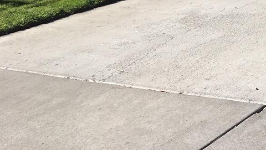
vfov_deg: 10.6
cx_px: 450
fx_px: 769
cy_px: -100
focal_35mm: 109
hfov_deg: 16.9
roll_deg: +1.2
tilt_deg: -6.1
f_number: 2.2
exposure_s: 1/1221
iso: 25
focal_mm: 4.15
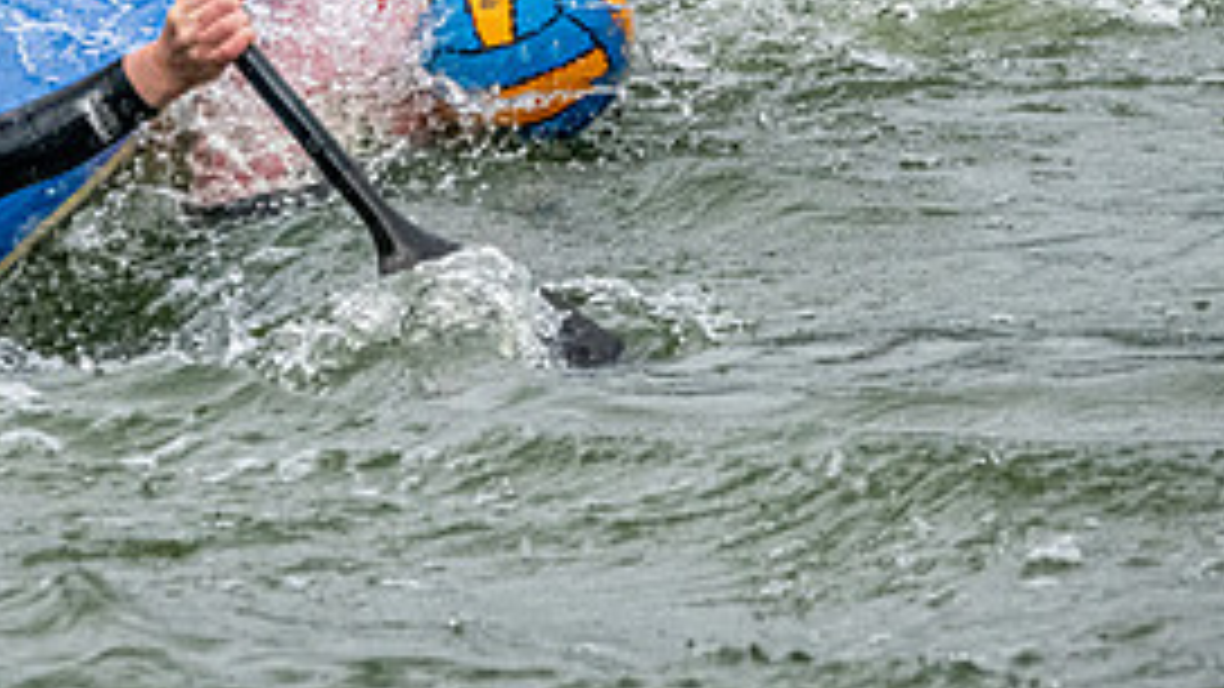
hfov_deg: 1.8
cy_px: 95
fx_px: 38103
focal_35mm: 1174
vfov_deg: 1.0
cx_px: 461
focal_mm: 400
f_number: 10
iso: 3200
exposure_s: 1/2000
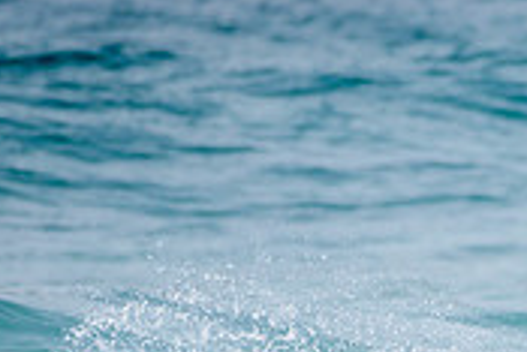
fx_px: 29785
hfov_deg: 1.0
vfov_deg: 0.7
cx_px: 483
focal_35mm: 2033
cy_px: 503
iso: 125
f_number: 5.6
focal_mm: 500
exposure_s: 1/2000
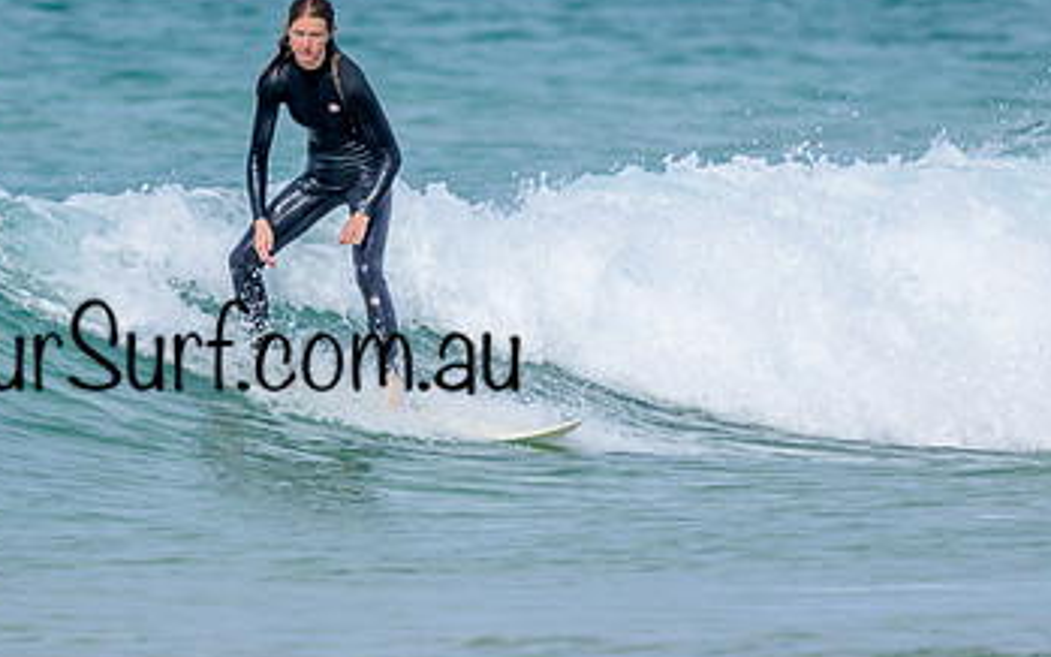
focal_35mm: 1865
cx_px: 285
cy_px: 343
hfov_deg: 1.1
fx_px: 53411
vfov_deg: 0.7
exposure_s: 1/2000
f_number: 6.3
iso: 200
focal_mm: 800
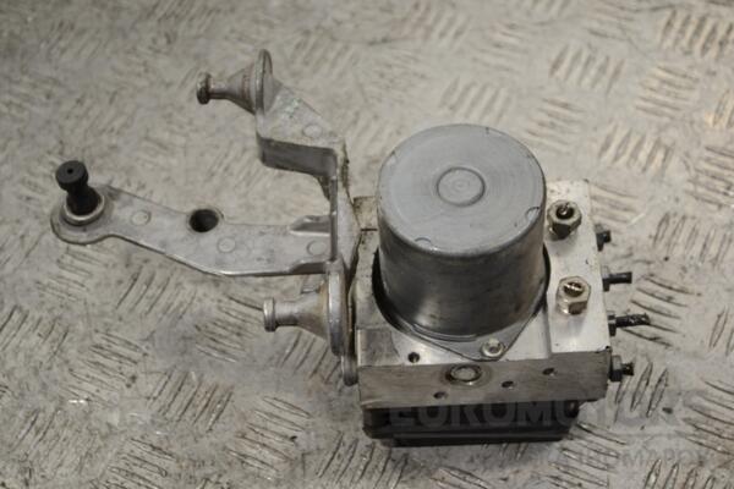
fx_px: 1468
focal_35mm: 72
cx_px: 367
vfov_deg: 18.9
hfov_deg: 28.1
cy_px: 244
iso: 140
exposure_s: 1/30
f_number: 5.6
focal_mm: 48
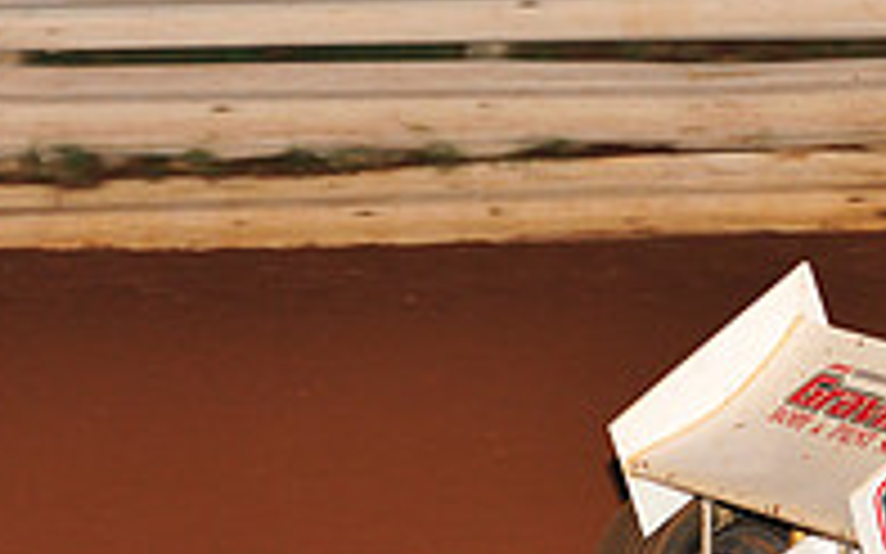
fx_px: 8690
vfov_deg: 3.6
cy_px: 149
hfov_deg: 5.8
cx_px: 1165
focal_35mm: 360
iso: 1000
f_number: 6.3
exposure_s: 1/320
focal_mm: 120
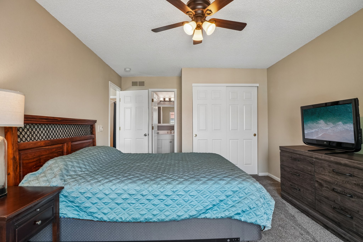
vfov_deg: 72.0
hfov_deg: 95.0
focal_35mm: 16
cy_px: 121
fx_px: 166
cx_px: 182
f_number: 8
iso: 320
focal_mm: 11
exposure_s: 1/30
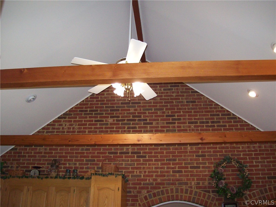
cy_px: 104
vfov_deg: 39.7
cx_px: 138
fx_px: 287
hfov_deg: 51.4
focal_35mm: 36
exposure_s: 1/64
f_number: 2.7
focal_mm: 6
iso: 200
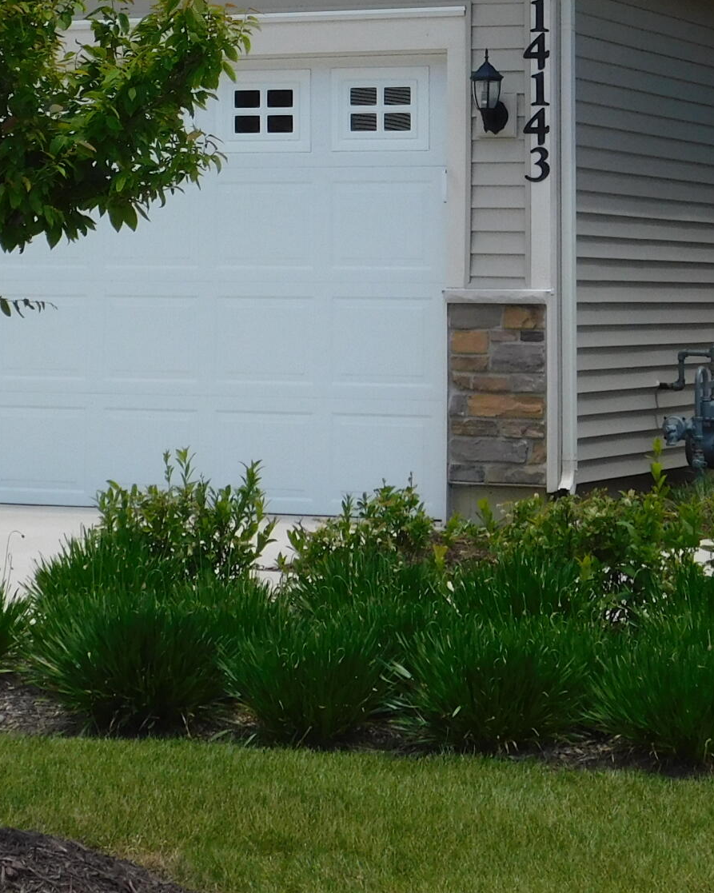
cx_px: 285
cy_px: -4
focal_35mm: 118
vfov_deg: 16.0
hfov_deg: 13.1
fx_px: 3118
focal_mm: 8
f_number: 3.7
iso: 125
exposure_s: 1/800
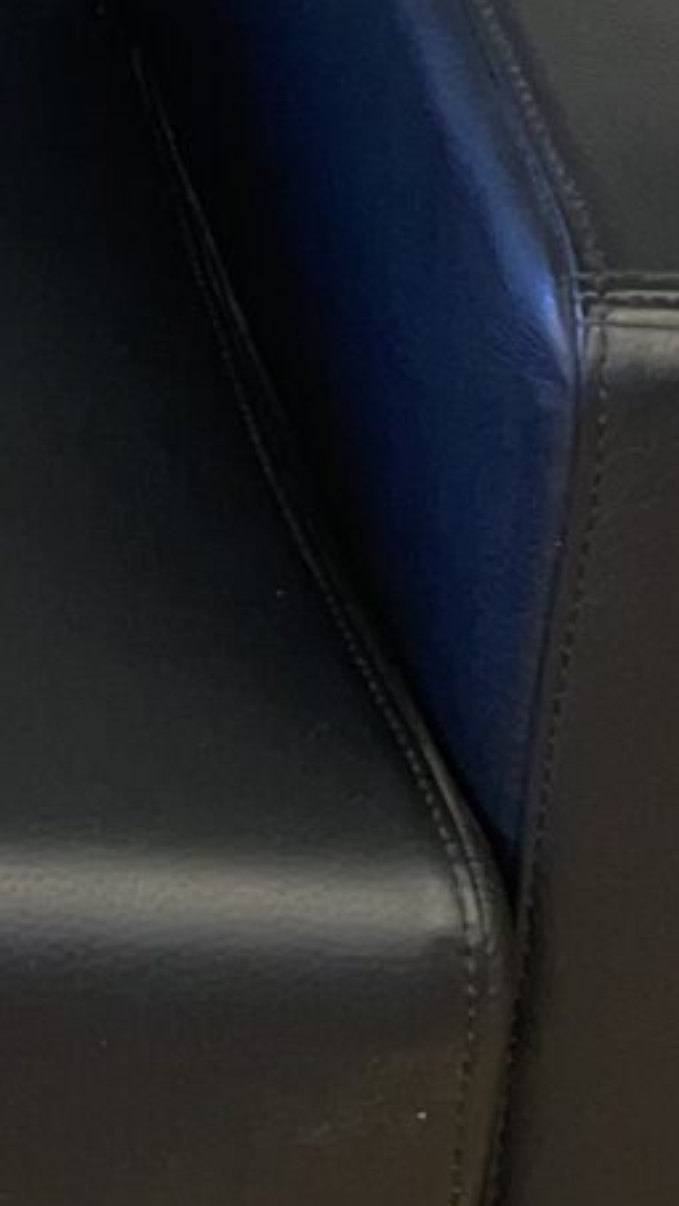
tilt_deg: -25.2
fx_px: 5118
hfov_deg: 7.3
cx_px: -660
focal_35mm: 160
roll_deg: +0.9
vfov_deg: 13.0
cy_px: -343
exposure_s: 1/24
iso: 32
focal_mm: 4.2
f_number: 1.6
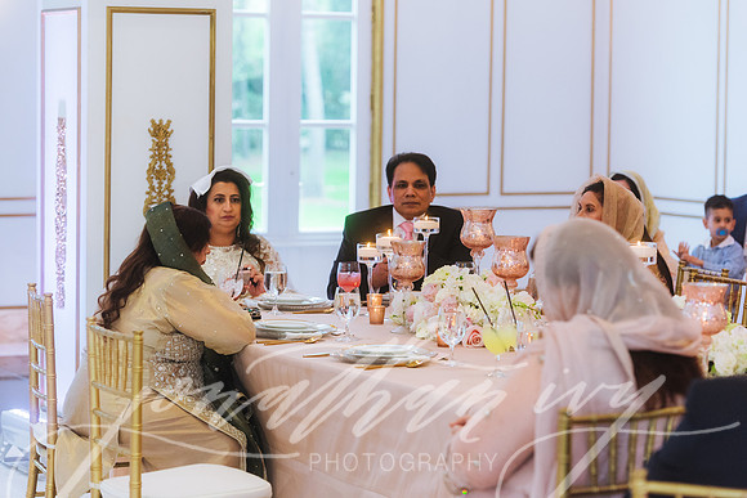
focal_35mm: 105
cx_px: 374
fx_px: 2179
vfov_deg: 13.0
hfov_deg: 19.5
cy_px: 249
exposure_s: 1/160
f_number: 2.8
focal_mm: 105
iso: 1600
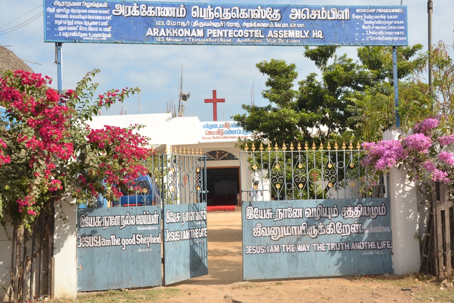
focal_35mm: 51
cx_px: 214
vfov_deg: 26.5
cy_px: 146
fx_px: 643
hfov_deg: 38.9
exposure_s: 1/125
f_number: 18
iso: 400
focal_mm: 32
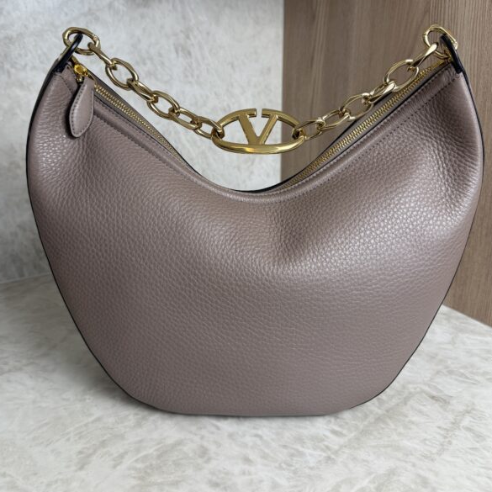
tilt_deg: -15.8
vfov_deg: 55.3
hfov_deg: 55.6
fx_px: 466
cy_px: 202
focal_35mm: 29
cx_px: 246
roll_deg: +0.0
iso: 80
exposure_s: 1/120
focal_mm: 6.76
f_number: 1.78
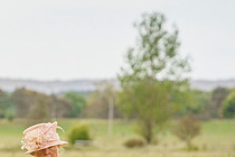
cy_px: 214
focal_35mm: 664
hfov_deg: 3.1
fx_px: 4334
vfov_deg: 2.1
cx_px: -24
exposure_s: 1/1600
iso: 1000
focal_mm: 200
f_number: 5.6
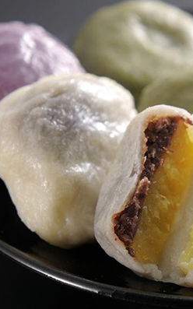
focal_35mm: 462
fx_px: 3890
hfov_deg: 2.8
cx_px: 219
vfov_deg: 4.5
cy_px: 154
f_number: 4.5
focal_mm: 200
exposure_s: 1/125
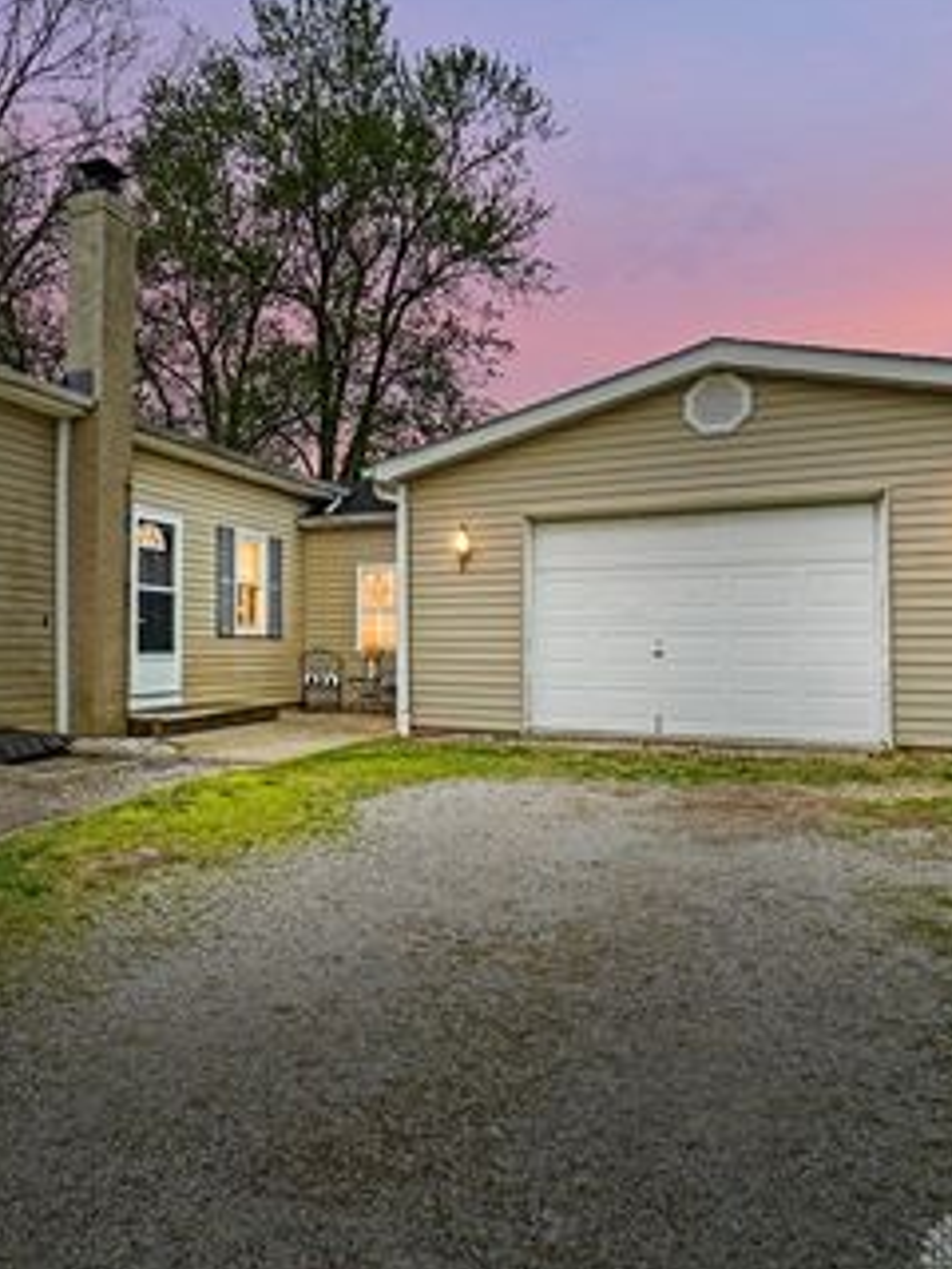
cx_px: 274
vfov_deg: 69.9
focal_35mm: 25
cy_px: 633
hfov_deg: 53.6
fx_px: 908
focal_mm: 11
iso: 100
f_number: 7.1
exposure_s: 1/500
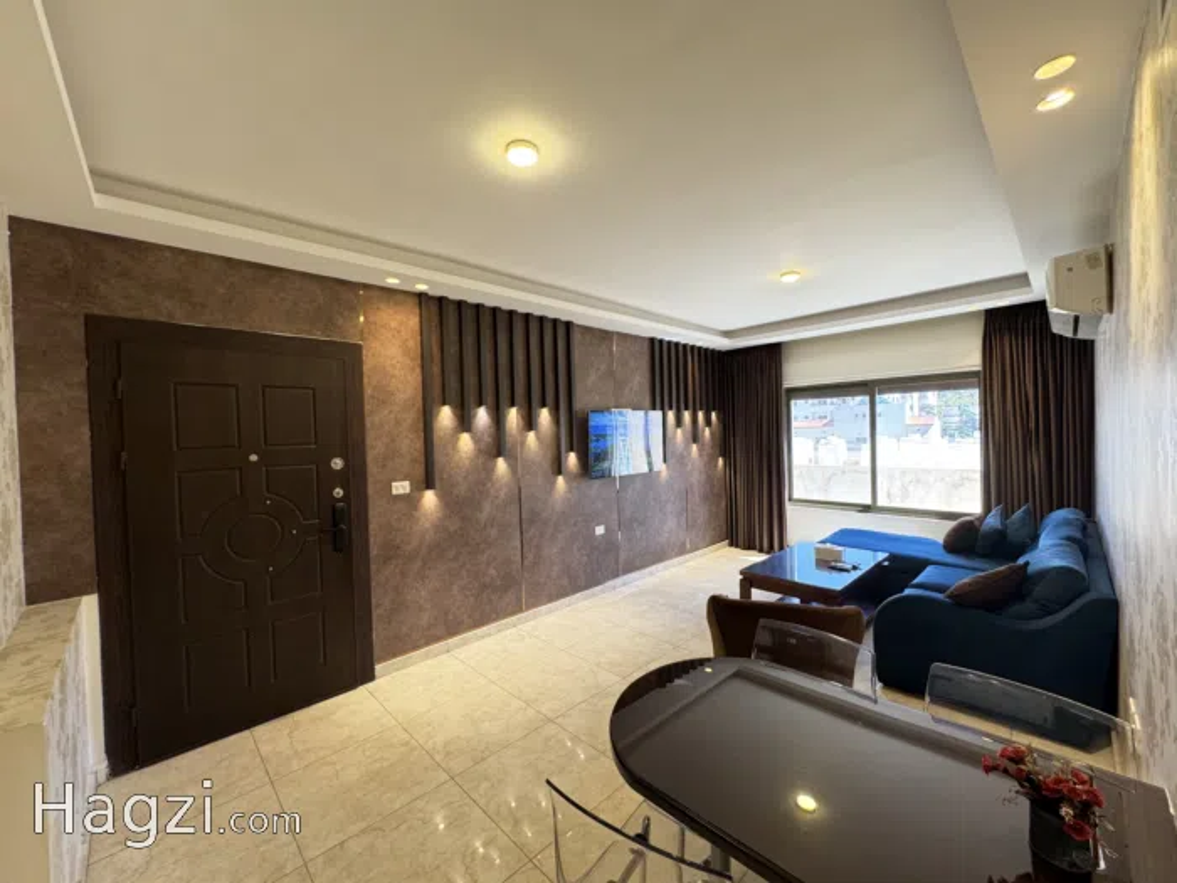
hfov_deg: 102.1
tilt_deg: +0.1
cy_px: 442
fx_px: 476
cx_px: 588
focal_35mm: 14
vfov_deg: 85.7
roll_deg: +1.7
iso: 160
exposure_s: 1/100
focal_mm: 2.22
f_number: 2.2
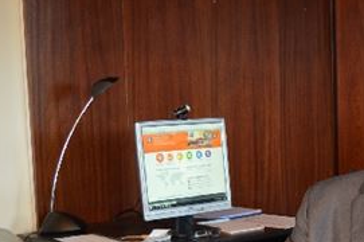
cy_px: 239
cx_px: 385
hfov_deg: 22.1
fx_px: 889
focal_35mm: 88
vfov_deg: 15.2
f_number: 4
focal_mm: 24
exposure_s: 1/25
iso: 400
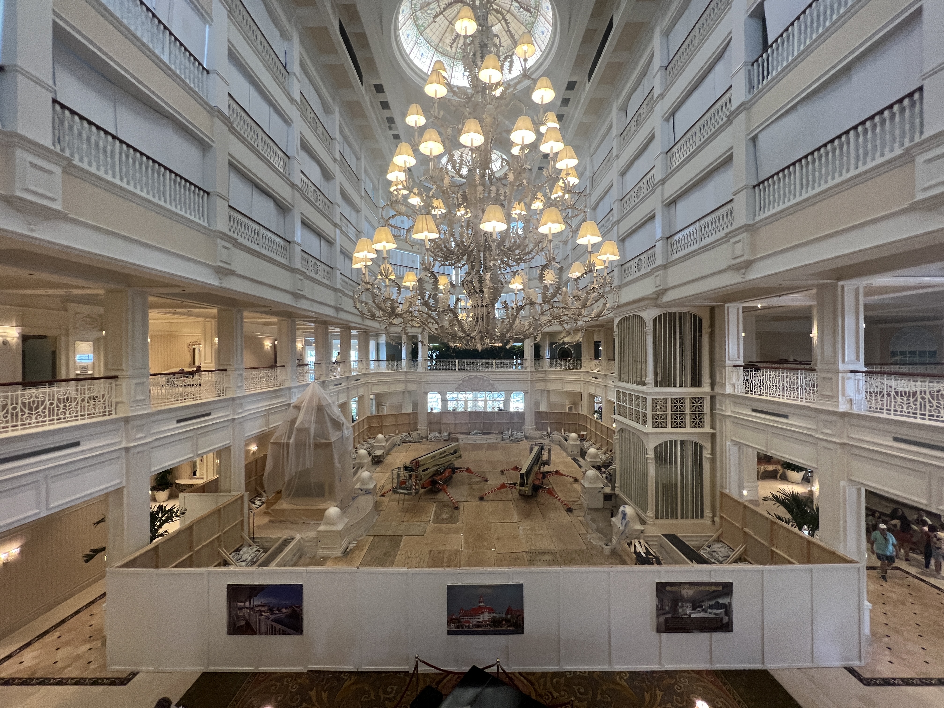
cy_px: 354
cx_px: 472
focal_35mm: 13
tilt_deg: -0.6
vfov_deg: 89.9
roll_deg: +0.4
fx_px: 355
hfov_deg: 106.2
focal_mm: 1.57
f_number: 1.8
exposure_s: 1/60
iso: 160
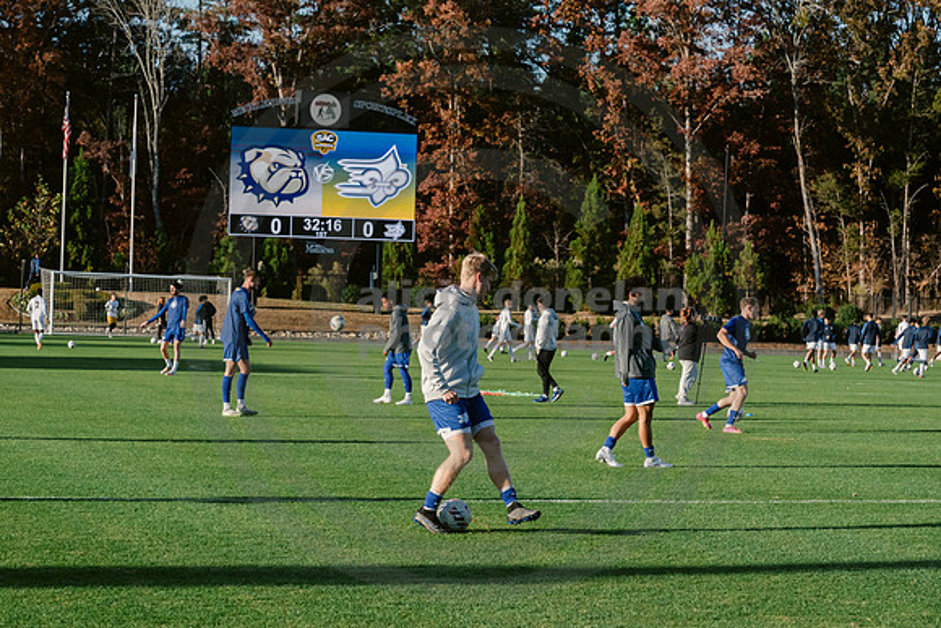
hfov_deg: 19.5
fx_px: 2745
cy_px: 314
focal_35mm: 105
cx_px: 470
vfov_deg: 13.0
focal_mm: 105
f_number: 9
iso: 1250
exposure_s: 1/2000
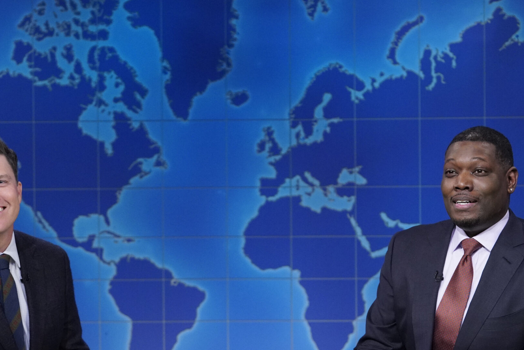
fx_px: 2693
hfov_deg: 11.1
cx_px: 212
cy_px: 237
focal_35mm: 185
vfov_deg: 7.4
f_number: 4
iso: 5000
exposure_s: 1/320
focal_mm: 117
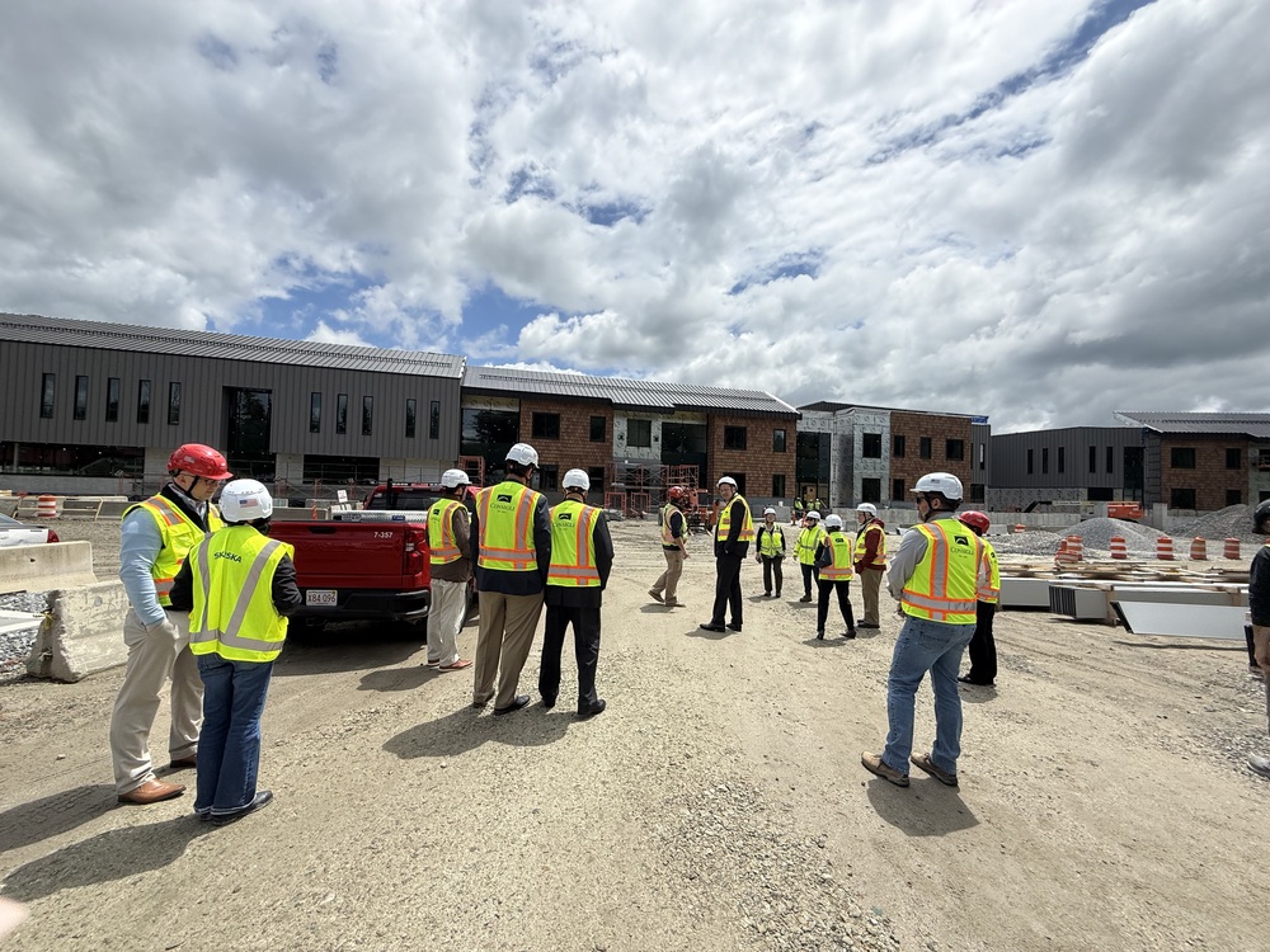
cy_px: 476
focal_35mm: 14
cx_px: 635
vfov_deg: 85.7
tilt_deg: +2.7
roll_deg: -2.0
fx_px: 514
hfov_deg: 102.1
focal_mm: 2.22
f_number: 2.2
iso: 50
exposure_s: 1/2976
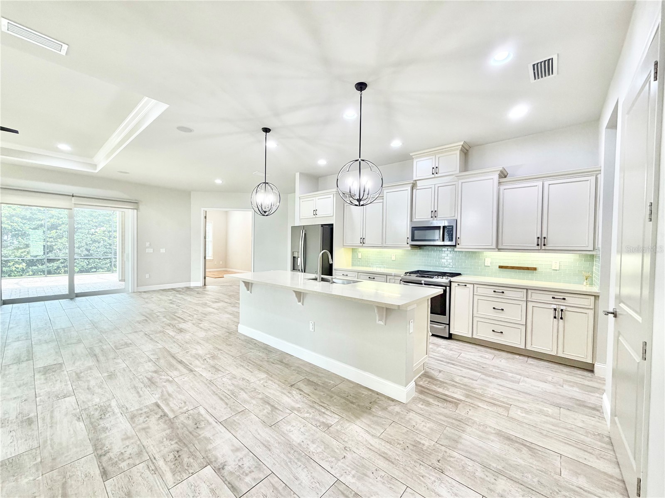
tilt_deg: -1.7
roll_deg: -0.3
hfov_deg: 102.1
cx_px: 332
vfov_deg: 85.7
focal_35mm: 14
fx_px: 269
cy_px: 249
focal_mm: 2.22
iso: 250
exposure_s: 1/120
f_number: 2.2
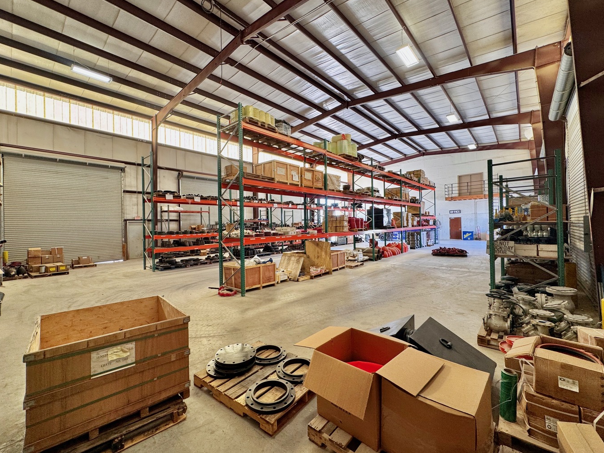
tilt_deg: -0.6
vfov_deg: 81.7
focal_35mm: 15
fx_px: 262
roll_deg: +1.1
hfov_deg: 98.2
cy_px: 223
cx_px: 298
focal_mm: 2.22
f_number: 2.2
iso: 125
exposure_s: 1/120
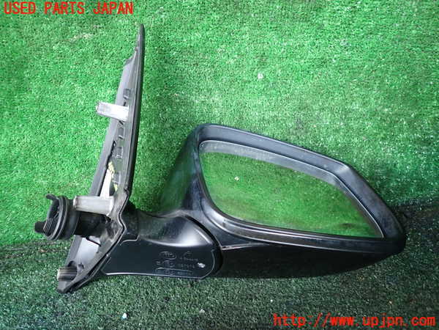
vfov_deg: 54.9
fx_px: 317
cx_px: 220
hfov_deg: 69.4
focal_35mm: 25
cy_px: 165
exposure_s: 1/50
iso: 200
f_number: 2
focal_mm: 4.5
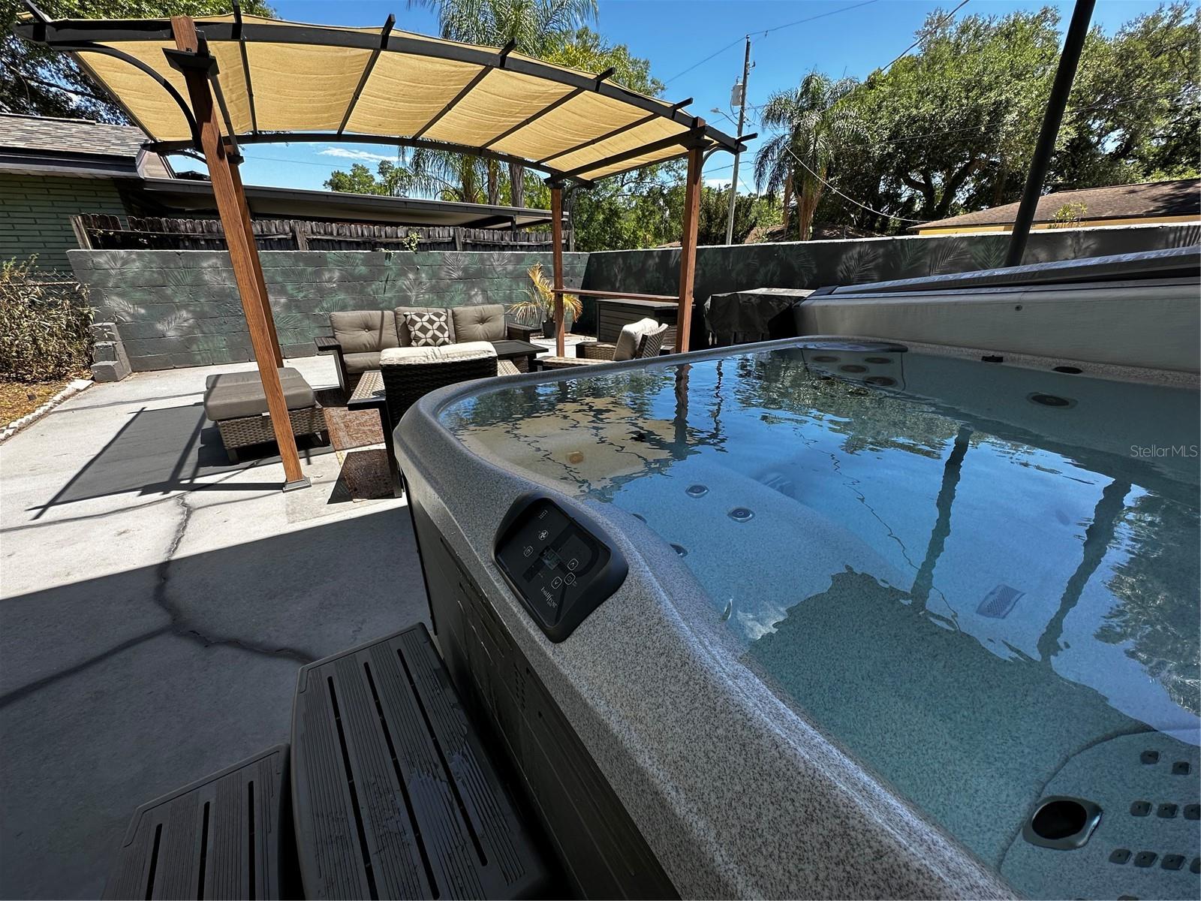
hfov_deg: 102.1
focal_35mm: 14
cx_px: 600
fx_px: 486
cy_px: 450
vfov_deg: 85.7
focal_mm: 2.22
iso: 40
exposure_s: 1/481
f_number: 2.2
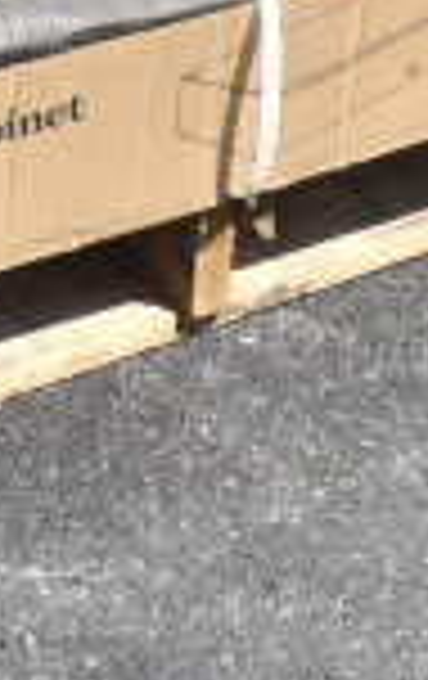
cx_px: -212
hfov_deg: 6.7
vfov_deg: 9.8
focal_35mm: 194
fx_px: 3605
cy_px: -804
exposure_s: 1/250
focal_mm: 21
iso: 200
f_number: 8
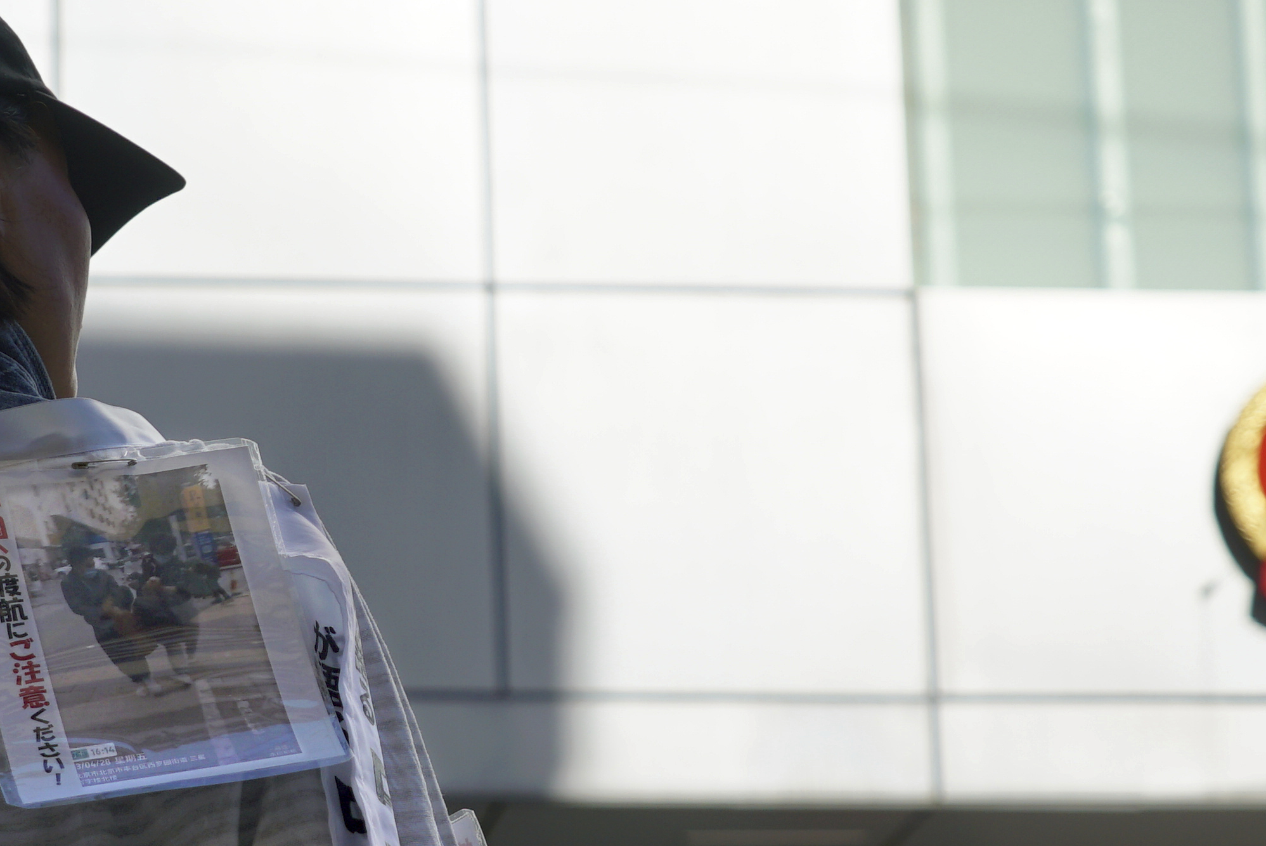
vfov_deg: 9.9
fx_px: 4856
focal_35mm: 138
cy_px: 645
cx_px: 410
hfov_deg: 14.8
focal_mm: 65
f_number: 5.6
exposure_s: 1/800
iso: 125
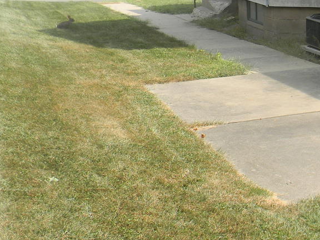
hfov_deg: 20.3
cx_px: 387
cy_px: 50
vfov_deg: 16.3
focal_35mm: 90
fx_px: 832
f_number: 3.7
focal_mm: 6.4
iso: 80
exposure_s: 1/483
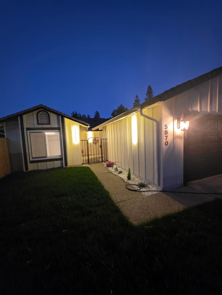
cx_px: 111
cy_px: 148
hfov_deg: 89.9
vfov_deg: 106.2
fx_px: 111
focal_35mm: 13
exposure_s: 1/60
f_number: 1.9
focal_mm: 2.2
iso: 1000
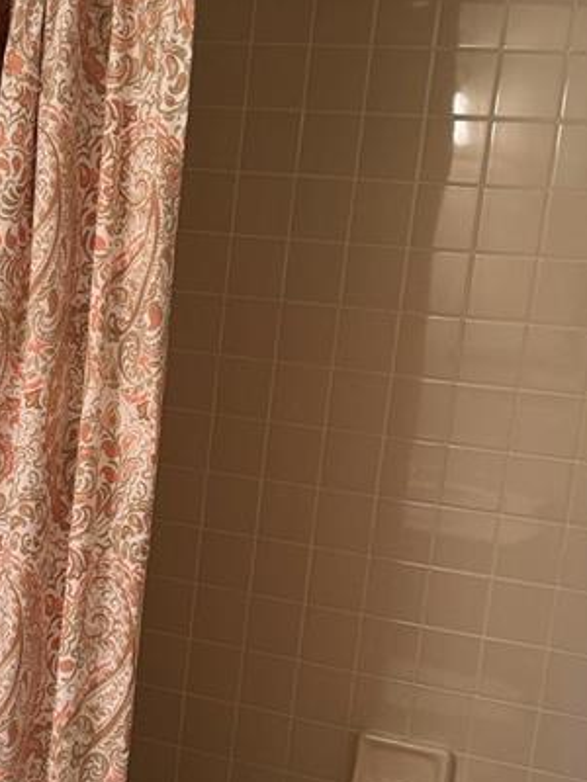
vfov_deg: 26.8
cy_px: 559
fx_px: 1628
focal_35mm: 72
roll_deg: -5.1
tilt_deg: -10.5
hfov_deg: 20.1
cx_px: 88
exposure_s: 1/120
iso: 200
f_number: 1.78
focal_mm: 6.76
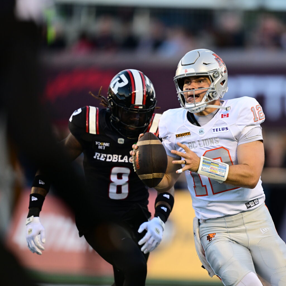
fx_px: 4777
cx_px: 201
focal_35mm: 511
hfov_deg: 3.4
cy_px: 143
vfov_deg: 3.4
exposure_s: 1/1250
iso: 1250
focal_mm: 400
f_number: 3.2
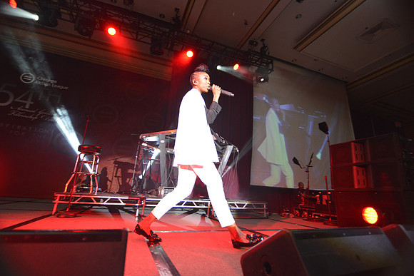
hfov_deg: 90.0
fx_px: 207
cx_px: 207
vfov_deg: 67.4
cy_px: 138
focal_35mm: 18
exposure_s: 1/125
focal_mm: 18
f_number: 4
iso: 1600
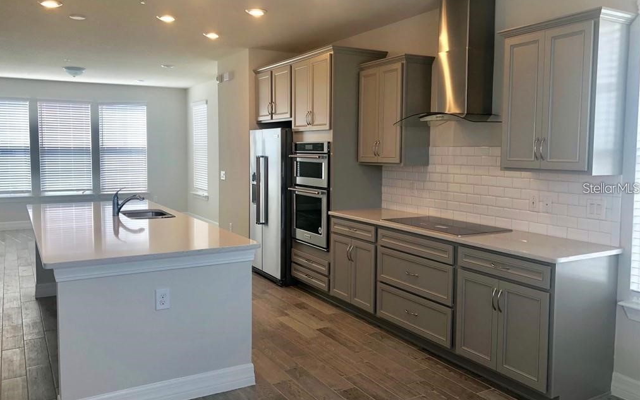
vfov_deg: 41.8
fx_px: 523
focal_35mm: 30
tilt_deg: -6.0
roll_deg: -1.3
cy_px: 188
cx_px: 319
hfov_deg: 62.9
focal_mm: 3.99
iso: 50
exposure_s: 1/120
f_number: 1.8
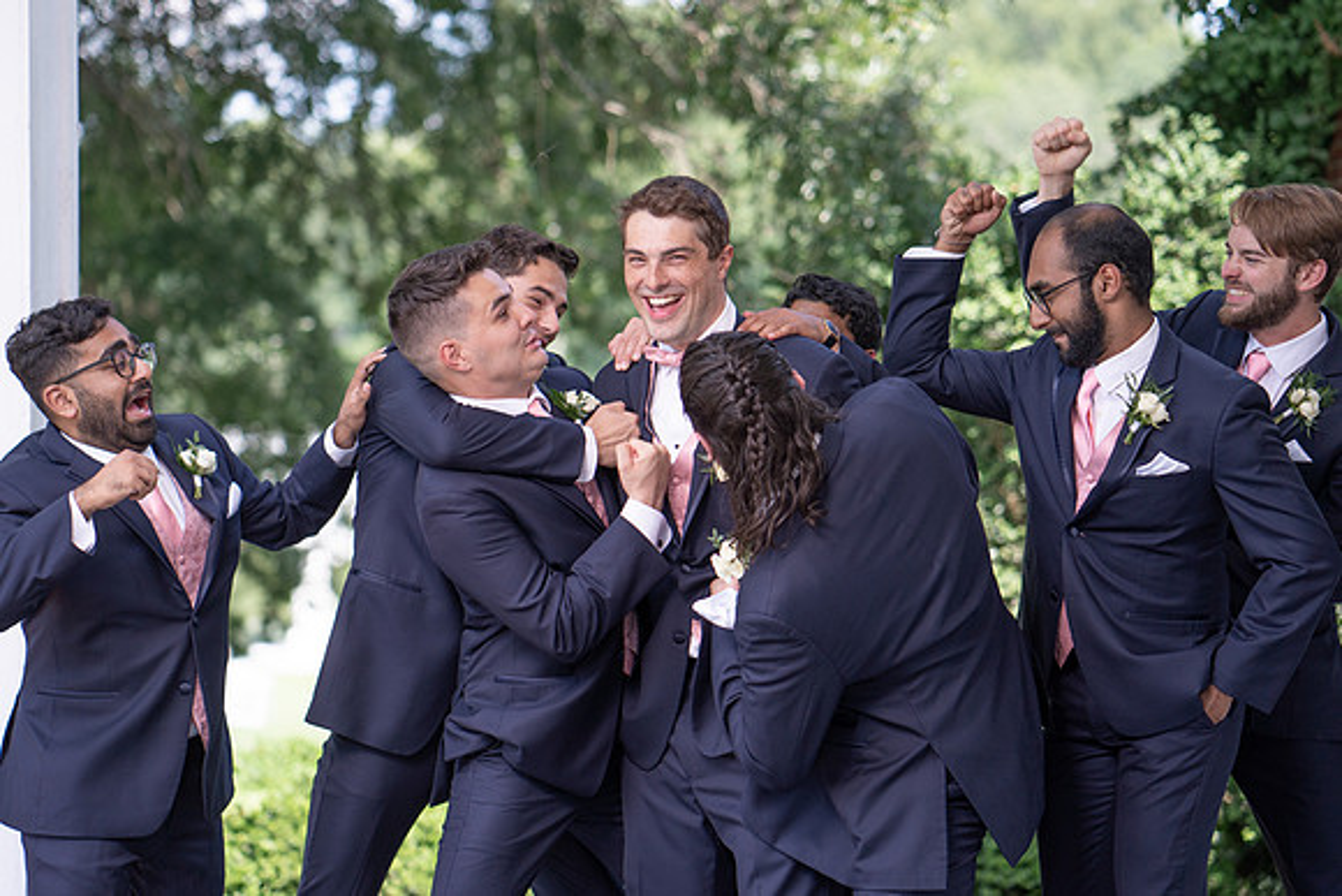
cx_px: 602
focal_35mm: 94
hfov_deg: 21.7
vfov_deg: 14.6
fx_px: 3496
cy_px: 494
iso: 100
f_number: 2.2
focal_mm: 85
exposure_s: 1/1000
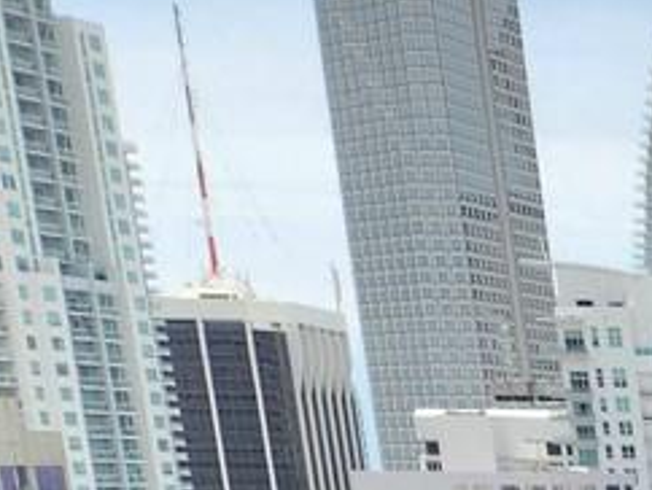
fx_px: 2866
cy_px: 1378
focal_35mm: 152
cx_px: 1786
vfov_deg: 8.5
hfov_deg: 10.3
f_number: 1.8
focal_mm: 5.4
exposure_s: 1/400
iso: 20
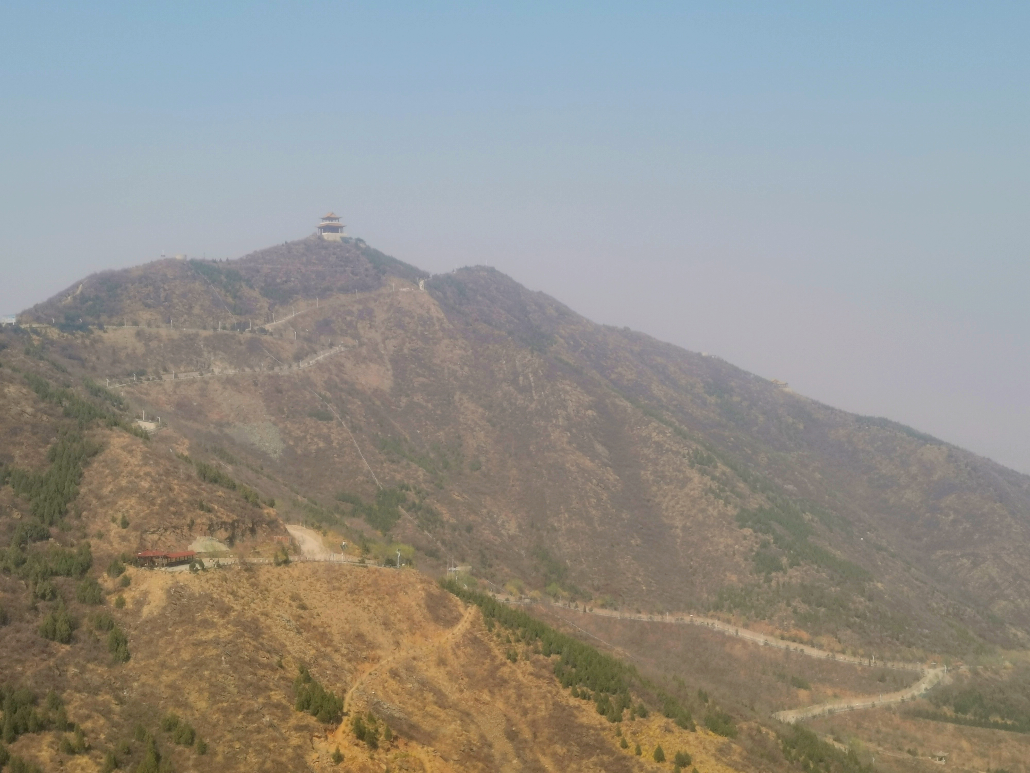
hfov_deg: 36.8
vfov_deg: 28.0
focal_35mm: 52
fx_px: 1547
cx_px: 515
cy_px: 386
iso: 50
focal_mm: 4.75
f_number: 1.8
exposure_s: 1/1645
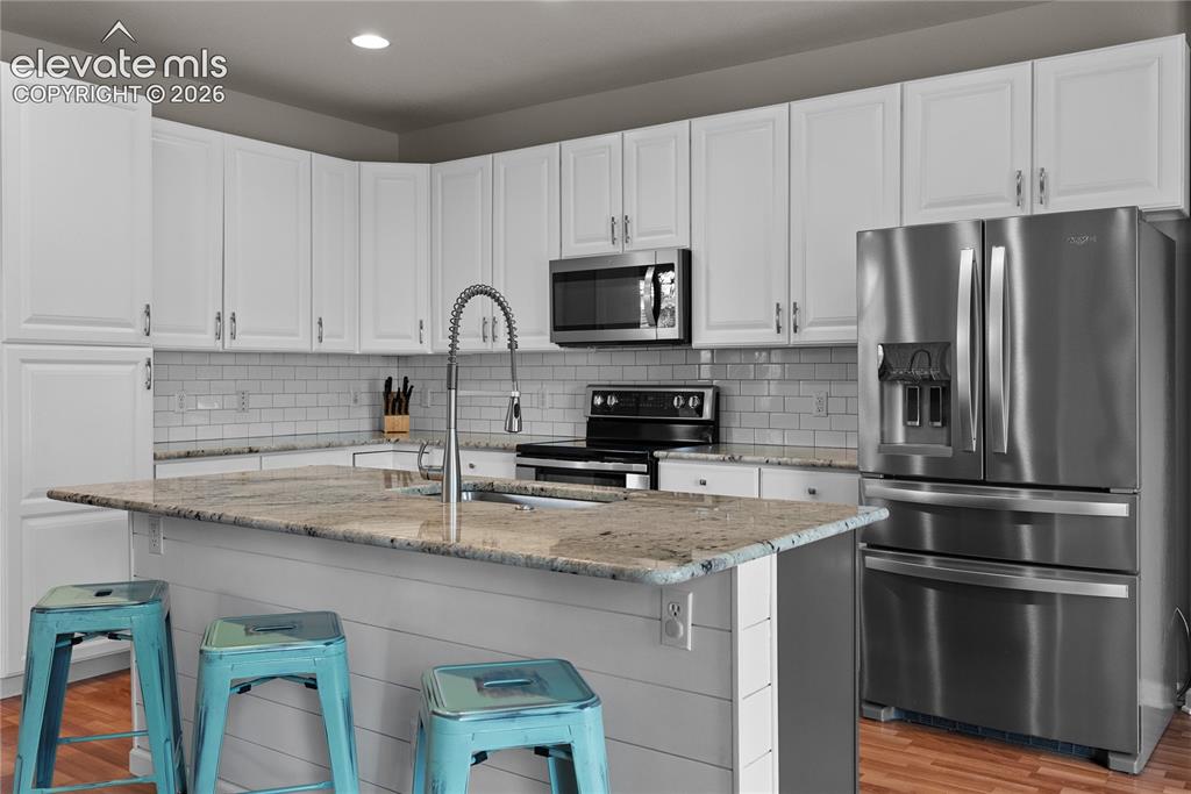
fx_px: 993
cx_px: 596
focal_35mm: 30
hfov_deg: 61.9
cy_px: 397
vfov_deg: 43.6
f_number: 8
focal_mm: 30
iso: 2000
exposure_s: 1/50
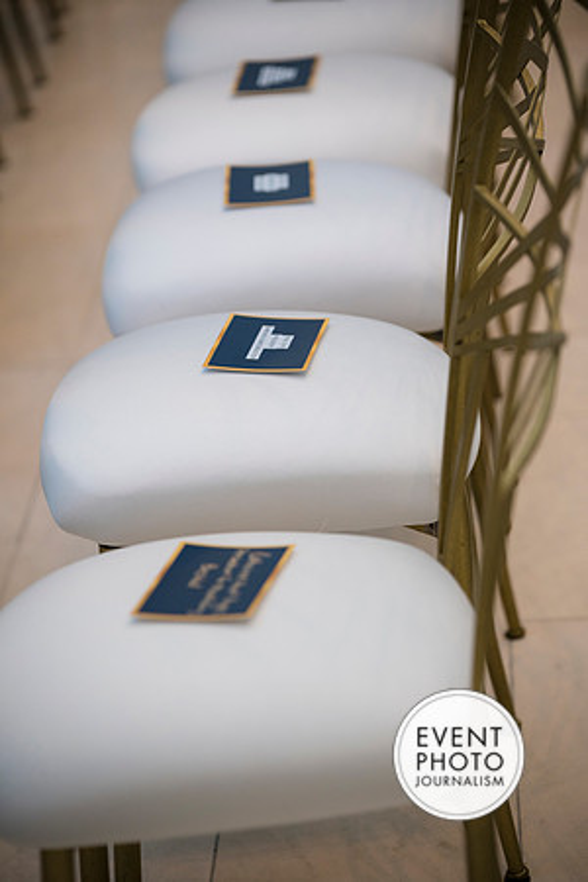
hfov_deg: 11.5
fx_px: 2915
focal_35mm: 119
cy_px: 441
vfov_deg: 17.2
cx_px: 294
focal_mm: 119
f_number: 2.8
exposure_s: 1/160
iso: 360
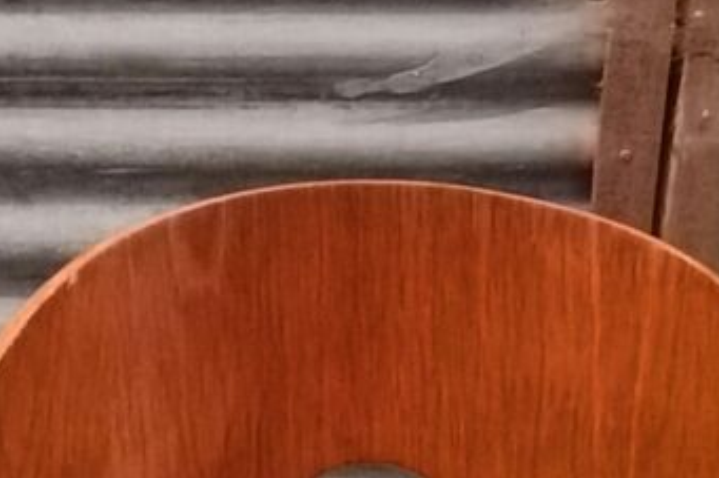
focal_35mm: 232
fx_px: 4631
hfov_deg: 8.4
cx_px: -799
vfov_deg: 5.6
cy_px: 1284
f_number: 1.9
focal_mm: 6.71
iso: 800
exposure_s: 1/20
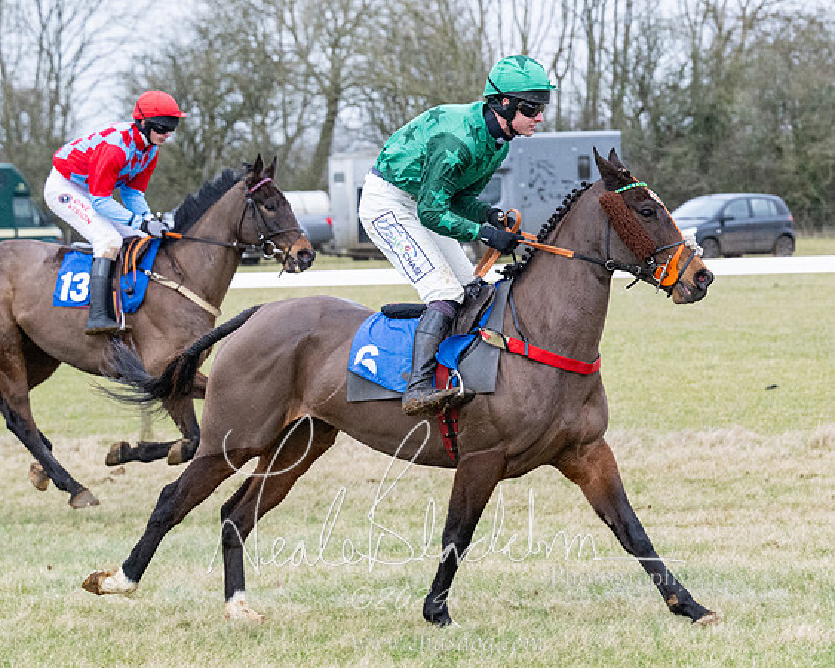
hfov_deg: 11.0
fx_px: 4328
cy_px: 367
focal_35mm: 175
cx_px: 650
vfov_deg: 8.8
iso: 1600
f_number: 4
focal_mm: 80
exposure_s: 1/1000
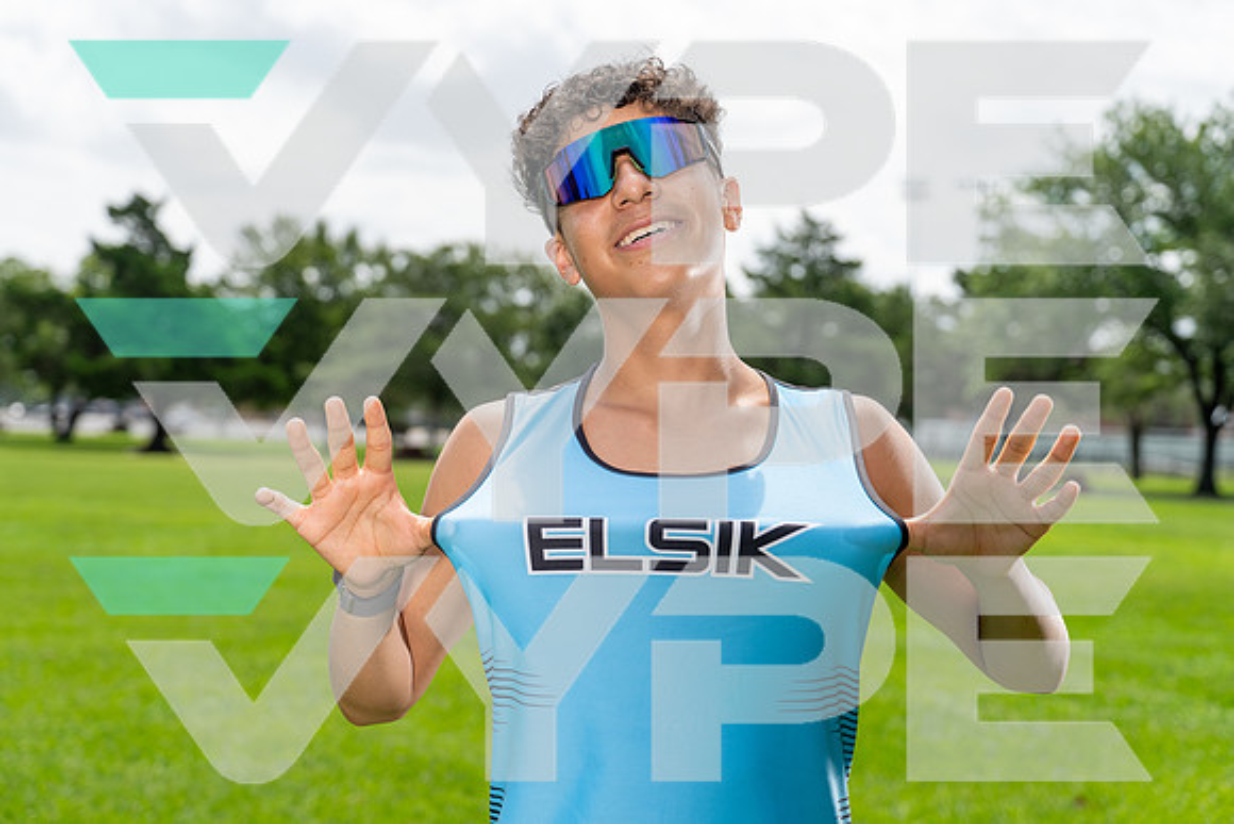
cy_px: 412
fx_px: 1886
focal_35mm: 55
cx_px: 617
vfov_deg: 24.6
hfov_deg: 36.2
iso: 250
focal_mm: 55
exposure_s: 1/1600
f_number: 4
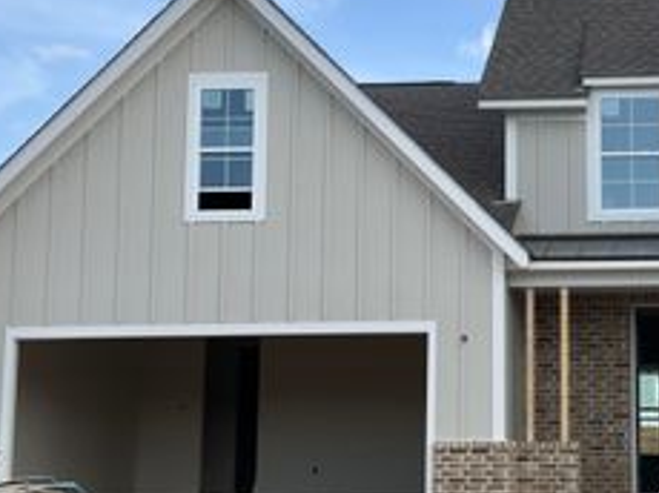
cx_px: 630
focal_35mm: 76
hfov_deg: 24.7
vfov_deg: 19.2
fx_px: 1445
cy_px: 123
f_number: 1.78
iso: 64
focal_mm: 6.76
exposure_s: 1/3311
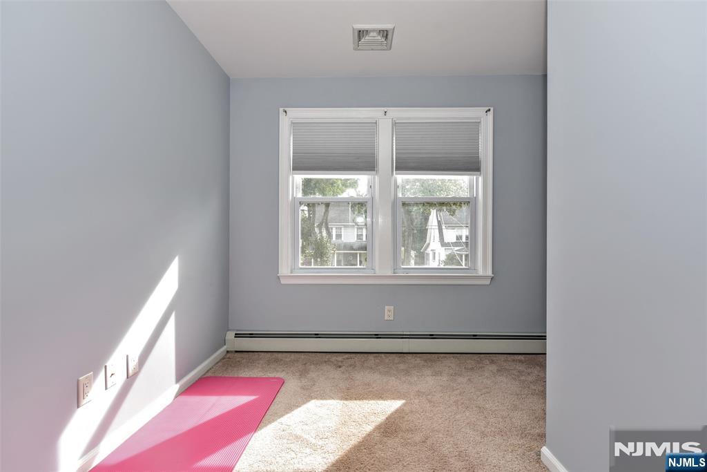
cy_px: 236
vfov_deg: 70.5
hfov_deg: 93.3
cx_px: 354
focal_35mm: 17
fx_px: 334
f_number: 5.6
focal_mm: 17
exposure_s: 1/125
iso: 320
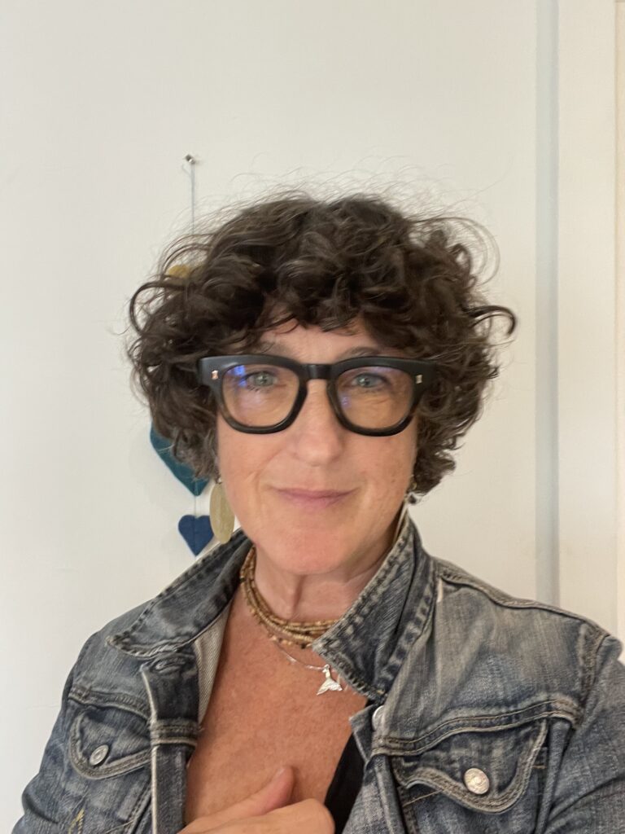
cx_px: 312
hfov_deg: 46.8
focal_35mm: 30
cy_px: 417
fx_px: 722
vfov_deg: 60.0
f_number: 2.2
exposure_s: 1/25
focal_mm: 2.71
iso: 400
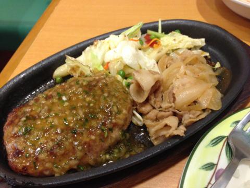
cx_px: 125
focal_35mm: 33
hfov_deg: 55.4
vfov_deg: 42.9
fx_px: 238
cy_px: 94
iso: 250
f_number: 2.4
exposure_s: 1/20
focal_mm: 4.13
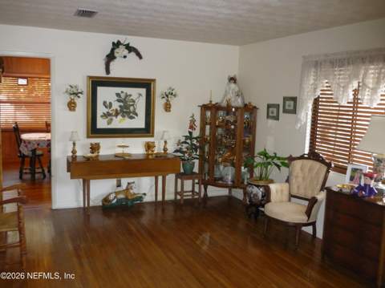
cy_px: 144
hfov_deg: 55.4
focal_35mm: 33
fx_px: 367
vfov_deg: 42.9
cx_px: 192
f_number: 2.8
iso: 400
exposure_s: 1/30
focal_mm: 5.5
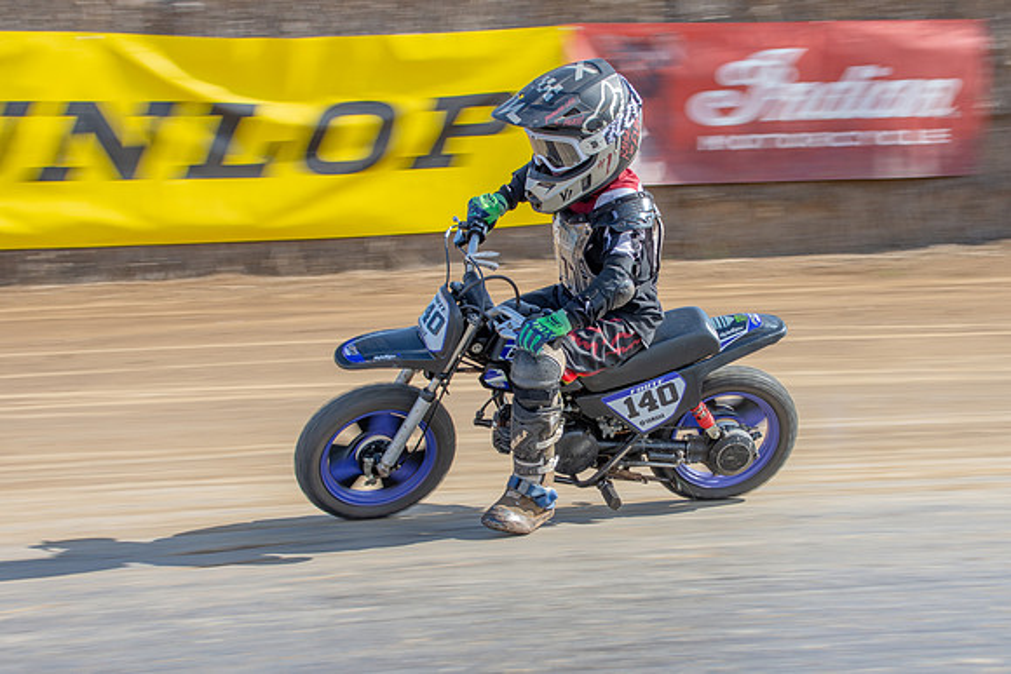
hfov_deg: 19.5
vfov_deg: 13.1
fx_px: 2939
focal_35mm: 105
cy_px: 325
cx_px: 603
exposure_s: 1/125
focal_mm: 56
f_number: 8
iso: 100
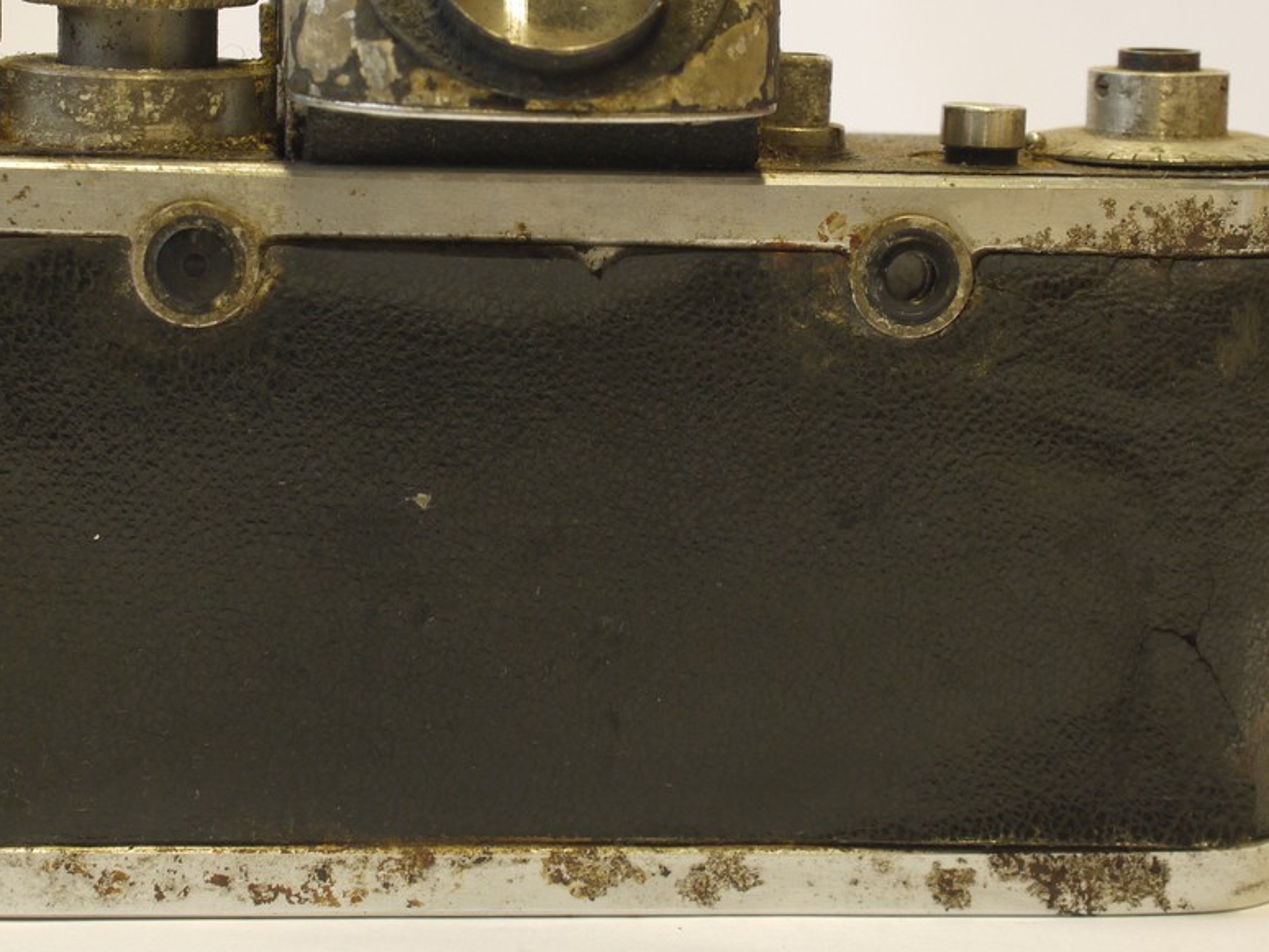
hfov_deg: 21.0
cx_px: 502
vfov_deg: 15.9
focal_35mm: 93
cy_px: 301
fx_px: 3410
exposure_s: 1/15
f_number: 7.1
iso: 400
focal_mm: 30
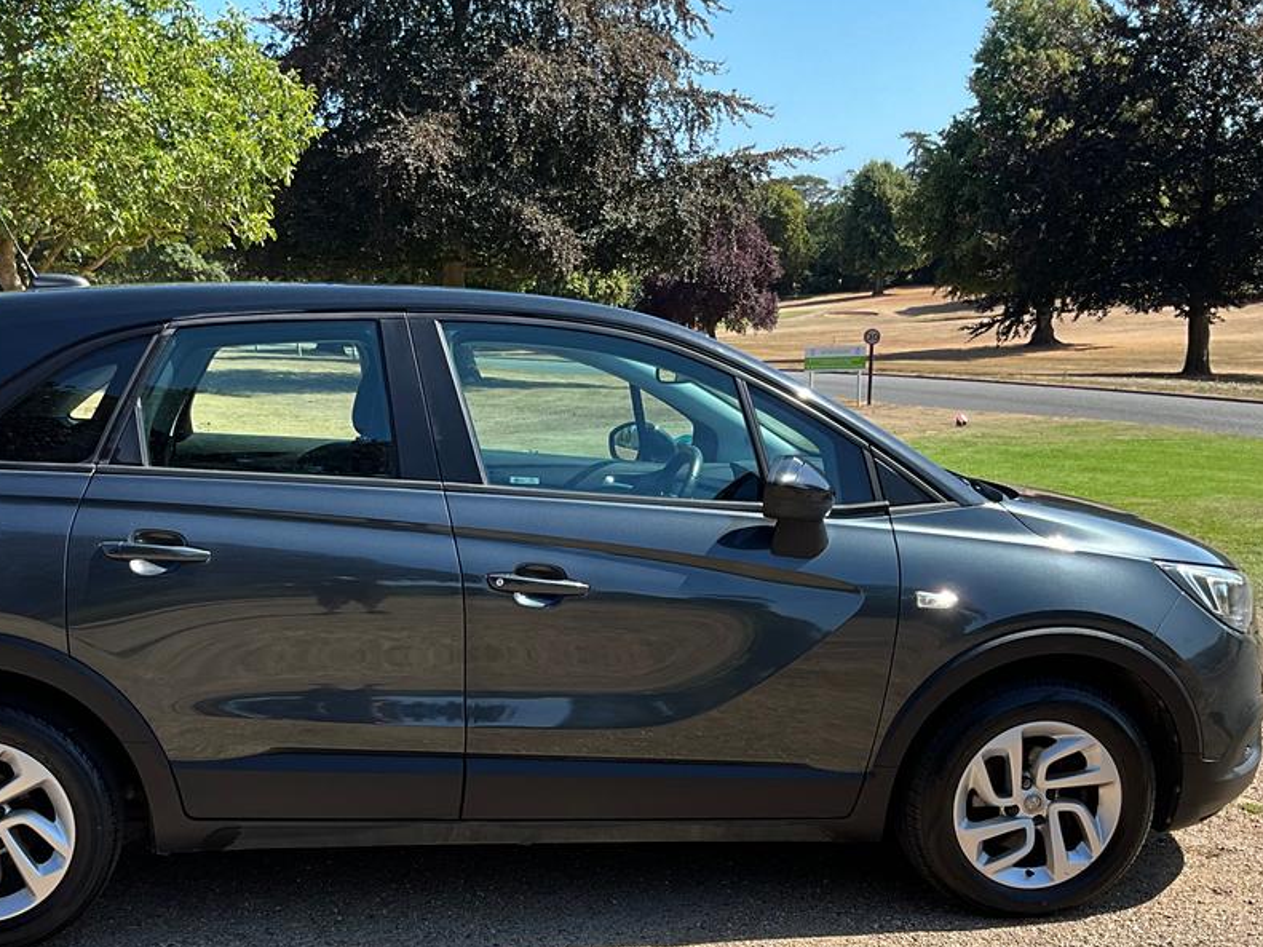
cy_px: 704
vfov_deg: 32.3
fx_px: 1605
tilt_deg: -16.3
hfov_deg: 42.8
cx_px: 525
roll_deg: +1.6
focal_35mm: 44
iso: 25
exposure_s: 1/962
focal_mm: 3
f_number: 1.8
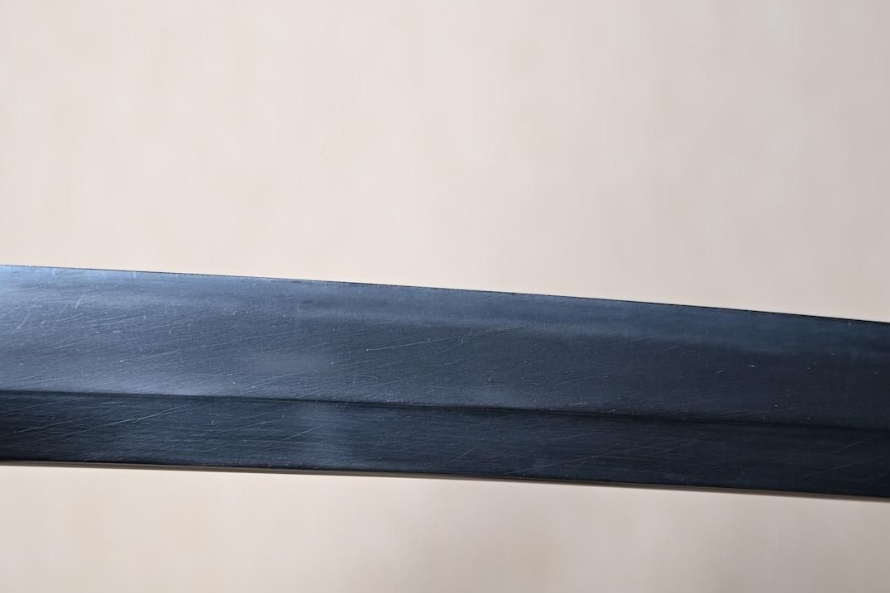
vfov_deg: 14.3
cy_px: 378
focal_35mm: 96
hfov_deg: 21.3
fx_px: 2364
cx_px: 547
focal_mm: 49
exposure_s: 1
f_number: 4.8
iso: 100
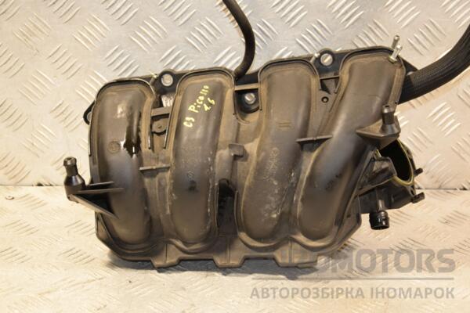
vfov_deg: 15.7
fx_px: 1136
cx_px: 235
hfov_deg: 23.4
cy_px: 156
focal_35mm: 87
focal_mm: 58
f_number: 5.6
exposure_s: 1/80
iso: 800
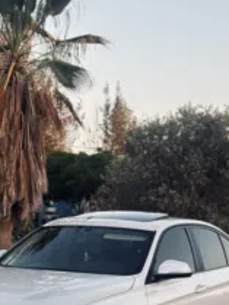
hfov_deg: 16.1
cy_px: 197
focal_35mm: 92
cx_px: 80
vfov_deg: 21.2
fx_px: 811
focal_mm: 6.86
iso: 80
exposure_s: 1/484
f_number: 1.78
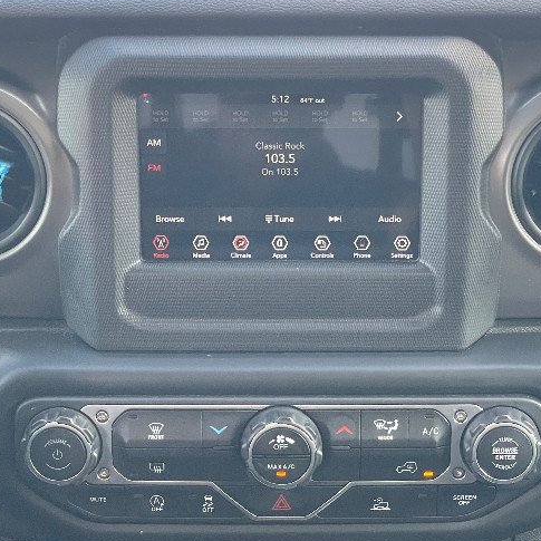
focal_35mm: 97
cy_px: 394
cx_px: 277
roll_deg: -0.1
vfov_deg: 17.8
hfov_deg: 17.9
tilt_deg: -27.6
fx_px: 1715
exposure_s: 1/122
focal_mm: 6
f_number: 2
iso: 200
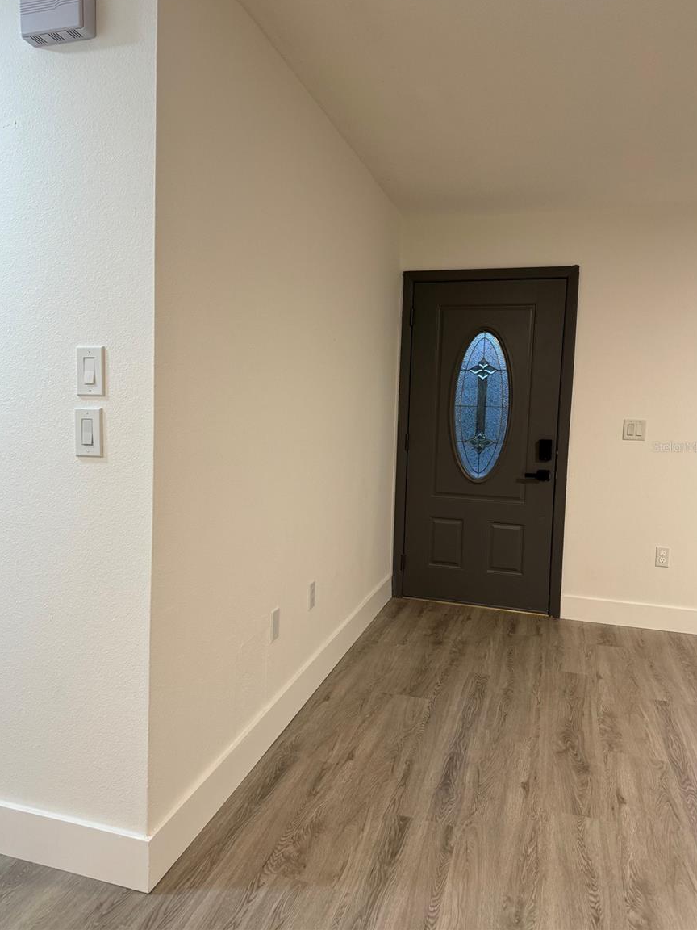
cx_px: 347
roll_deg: -1.3
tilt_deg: -5.3
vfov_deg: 69.4
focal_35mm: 25
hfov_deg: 54.9
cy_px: 446
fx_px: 671
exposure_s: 1/120
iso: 200
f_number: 1.78
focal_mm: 6.76
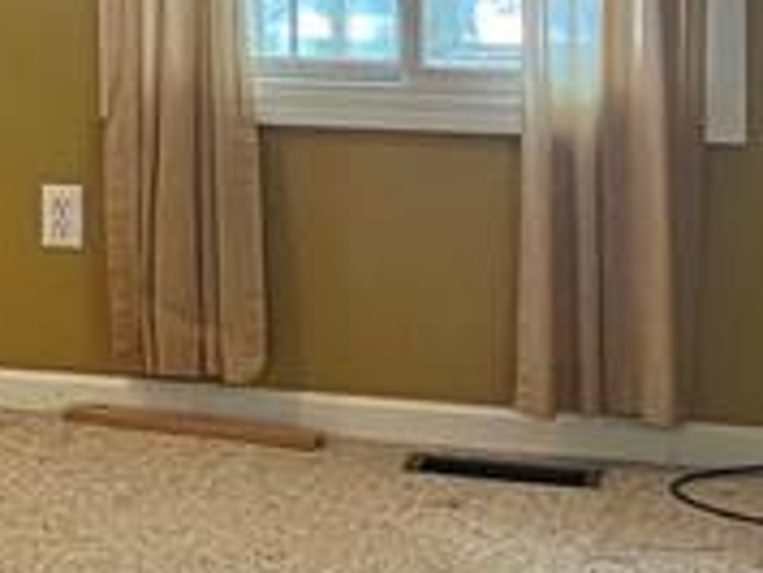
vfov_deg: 9.8
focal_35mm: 150
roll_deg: +2.8
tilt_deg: -2.3
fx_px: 3309
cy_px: -125
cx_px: -1237
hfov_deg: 10.7
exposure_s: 1/60
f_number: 1.6
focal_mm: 5.1
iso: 100
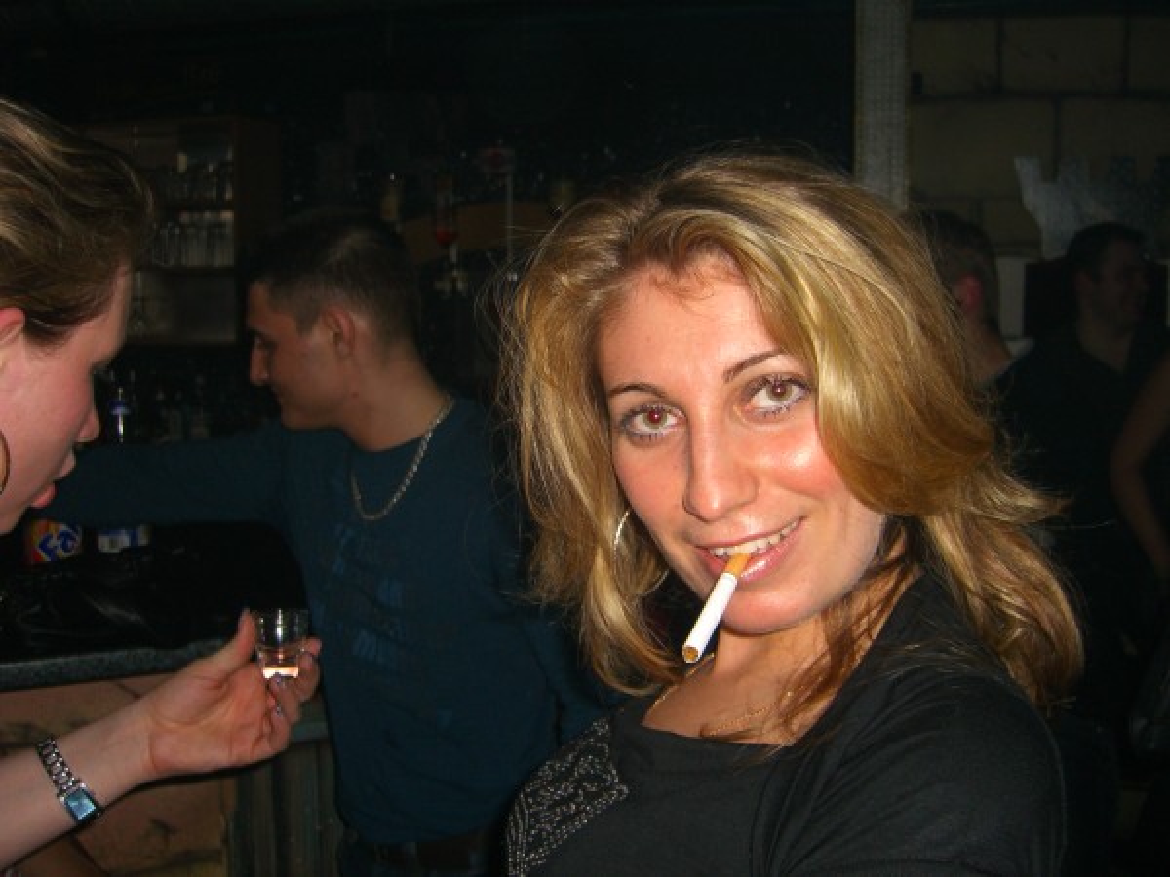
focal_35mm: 38
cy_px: 438
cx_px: 585
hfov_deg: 49.0
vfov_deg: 37.7
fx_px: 1284
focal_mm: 7.9
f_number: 2.8
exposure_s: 1/60
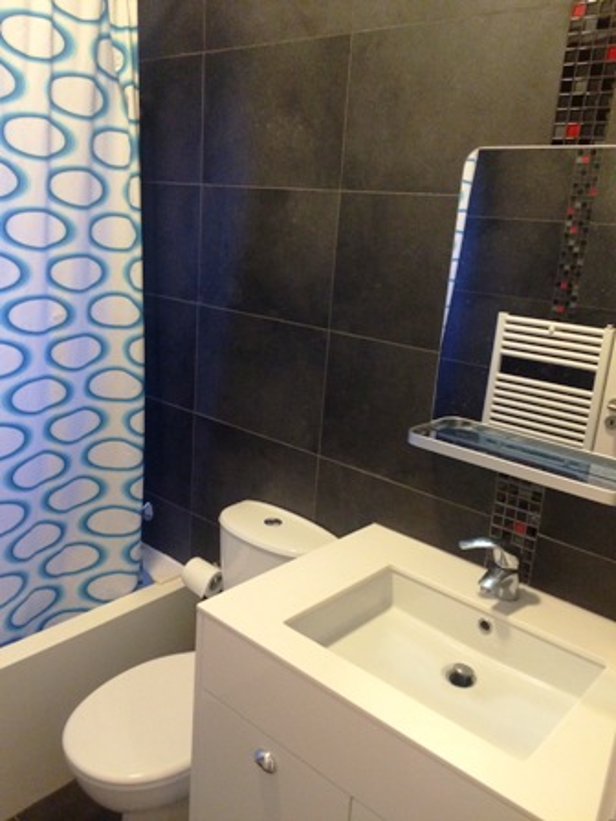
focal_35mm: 29
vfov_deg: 61.7
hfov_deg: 48.2
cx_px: 308
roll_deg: -3.5
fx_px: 688
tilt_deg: -15.1
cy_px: 410
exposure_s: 1/25
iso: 320
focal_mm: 4.15
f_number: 2.2
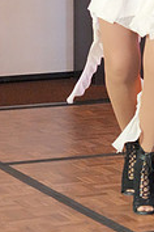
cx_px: 168
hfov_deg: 6.0
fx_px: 1476
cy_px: -85
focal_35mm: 230
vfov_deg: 8.8
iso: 12800
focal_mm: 70
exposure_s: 1/400
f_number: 4
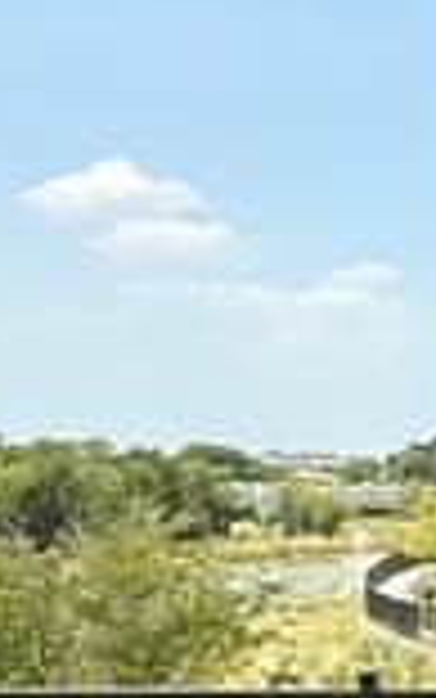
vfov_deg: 21.1
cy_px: 450
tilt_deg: +1.8
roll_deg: +0.6
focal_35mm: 98
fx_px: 1861
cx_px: 620
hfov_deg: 12.8
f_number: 2.2
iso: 50
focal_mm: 2.22
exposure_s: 1/2320
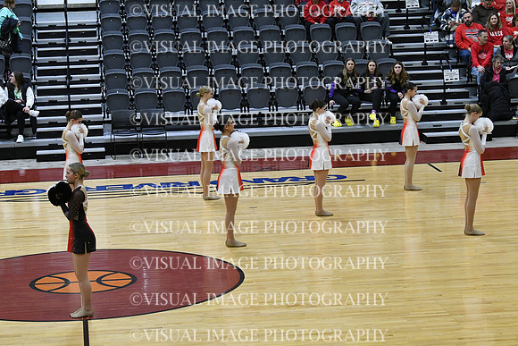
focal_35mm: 105
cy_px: 173
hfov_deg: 19.5
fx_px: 1511
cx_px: 259
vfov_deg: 13.0
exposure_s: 1/400
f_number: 4
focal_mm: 70
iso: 4000
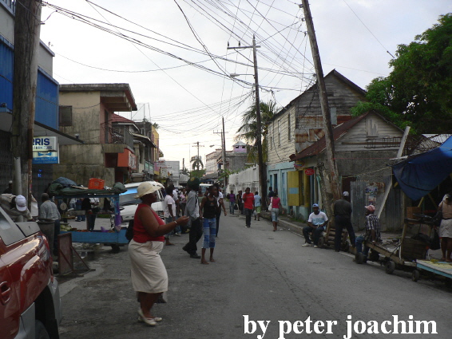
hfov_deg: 52.6
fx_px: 457
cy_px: 170
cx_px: 226
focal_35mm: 35
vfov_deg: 40.7
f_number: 2.8
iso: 64
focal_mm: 6
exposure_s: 1/100
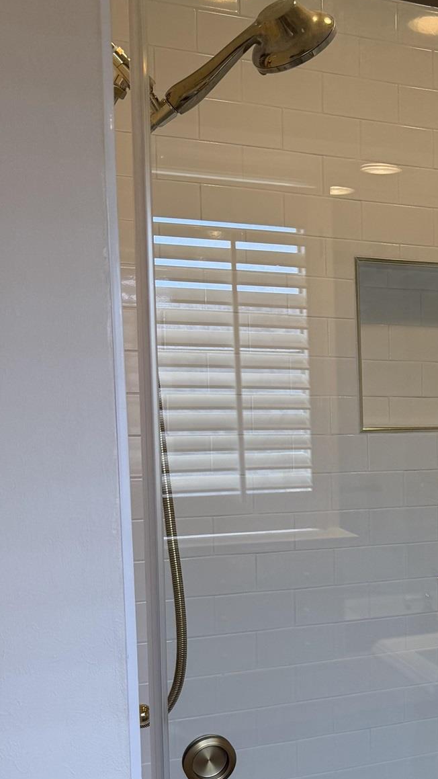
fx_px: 1074
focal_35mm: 52
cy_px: 509
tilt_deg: -6.3
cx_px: 575
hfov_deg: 20.9
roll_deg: -1.8
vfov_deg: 39.5
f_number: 1.78
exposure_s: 1/220
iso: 80
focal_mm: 6.76
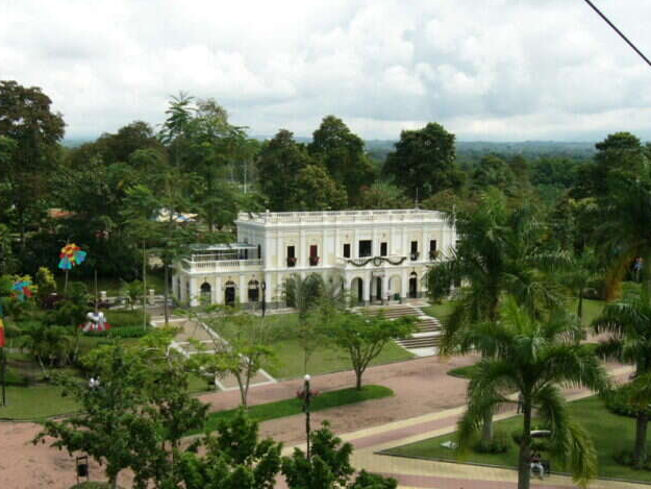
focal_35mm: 43
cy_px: 289
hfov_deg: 43.7
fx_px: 809
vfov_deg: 33.5
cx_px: 273
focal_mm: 5.8
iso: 50
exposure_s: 1/80
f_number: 8
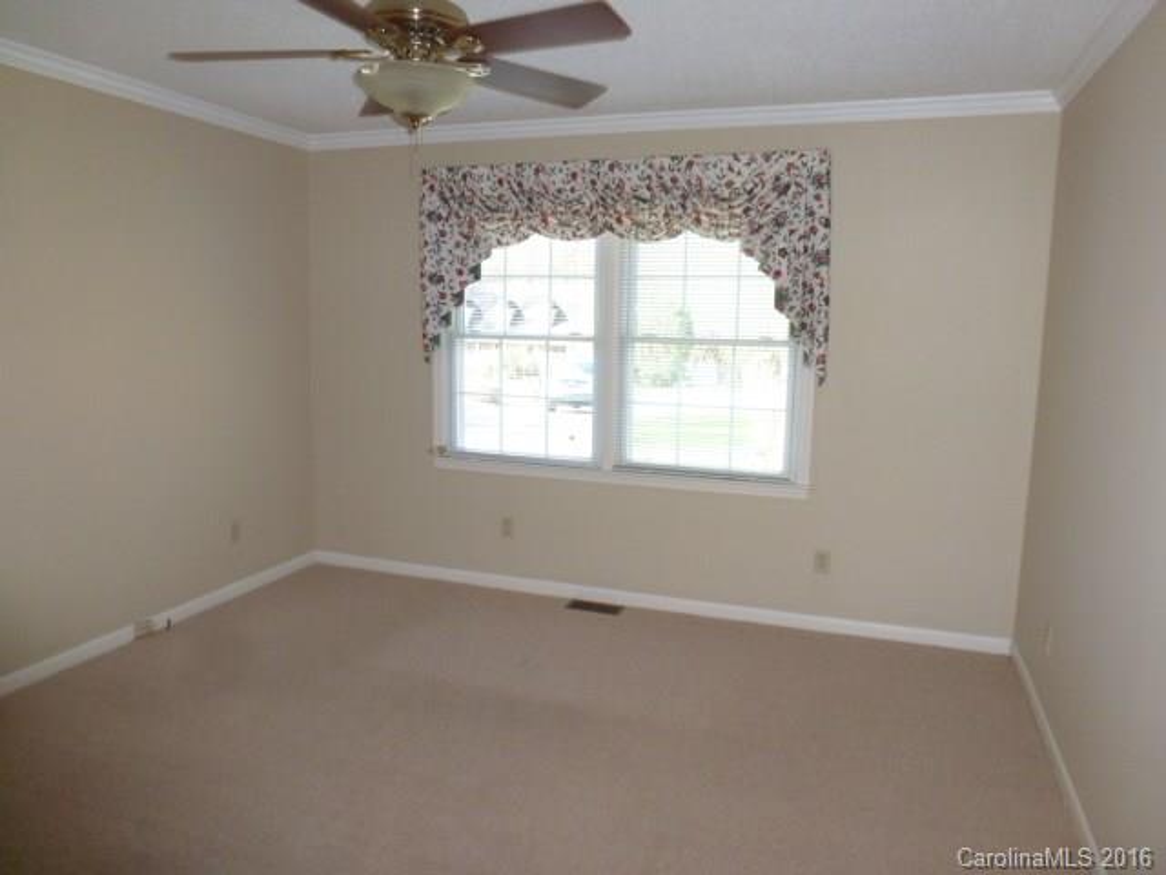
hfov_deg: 71.6
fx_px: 808
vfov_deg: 56.8
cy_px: 438
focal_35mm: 24
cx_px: 583
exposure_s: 1/60
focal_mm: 4.3
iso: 250
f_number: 3.3
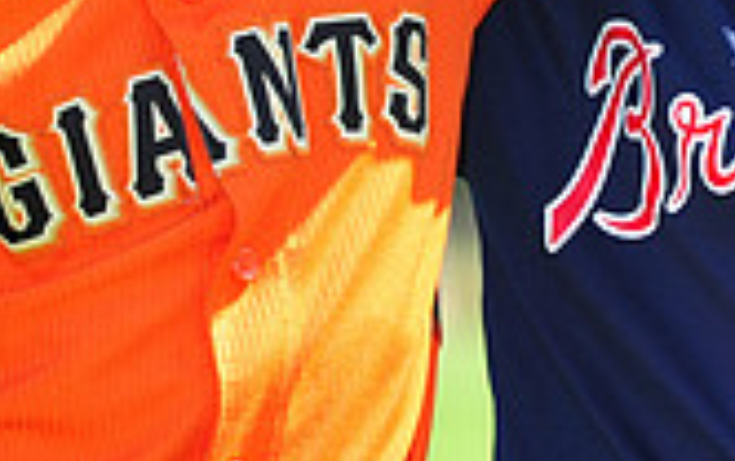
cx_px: 460
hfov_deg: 3.0
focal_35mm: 711
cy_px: -381
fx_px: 14252
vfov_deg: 1.8
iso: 200
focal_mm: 200
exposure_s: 1/200
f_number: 7.1
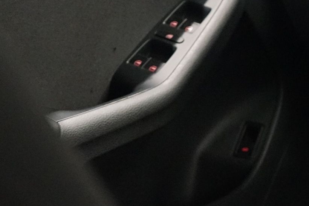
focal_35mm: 122
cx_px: 320
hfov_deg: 16.4
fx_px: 1047
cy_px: 29
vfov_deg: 11.2
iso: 6400
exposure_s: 1/100
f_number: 4
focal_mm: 40
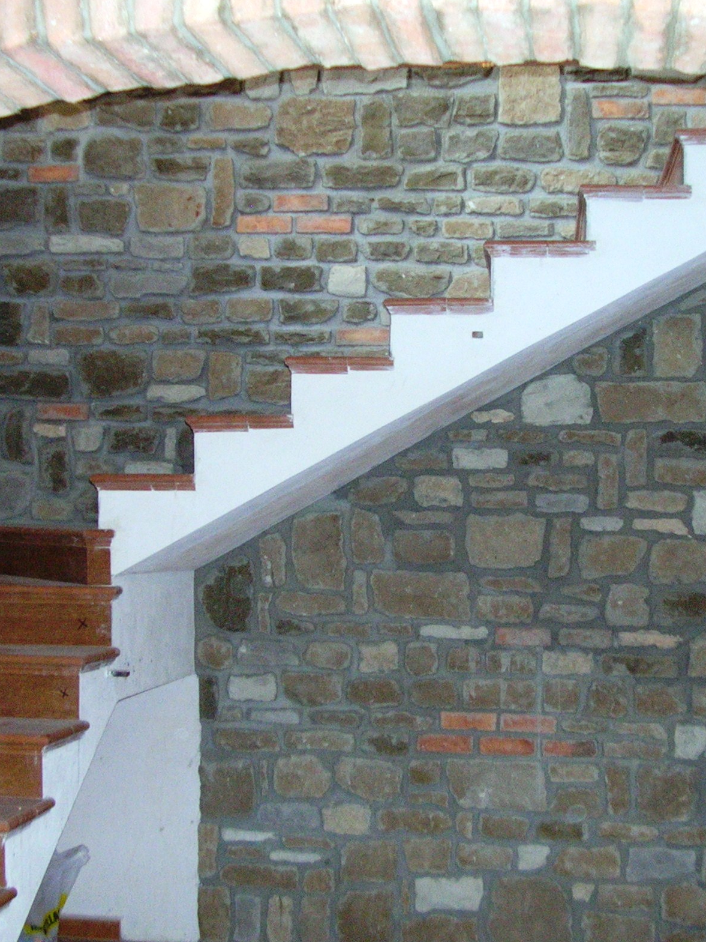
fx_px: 1387
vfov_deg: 37.5
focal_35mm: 51
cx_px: 473
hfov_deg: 28.4
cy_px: 494
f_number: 2.8
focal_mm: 5.8
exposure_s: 1/60.1
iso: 138
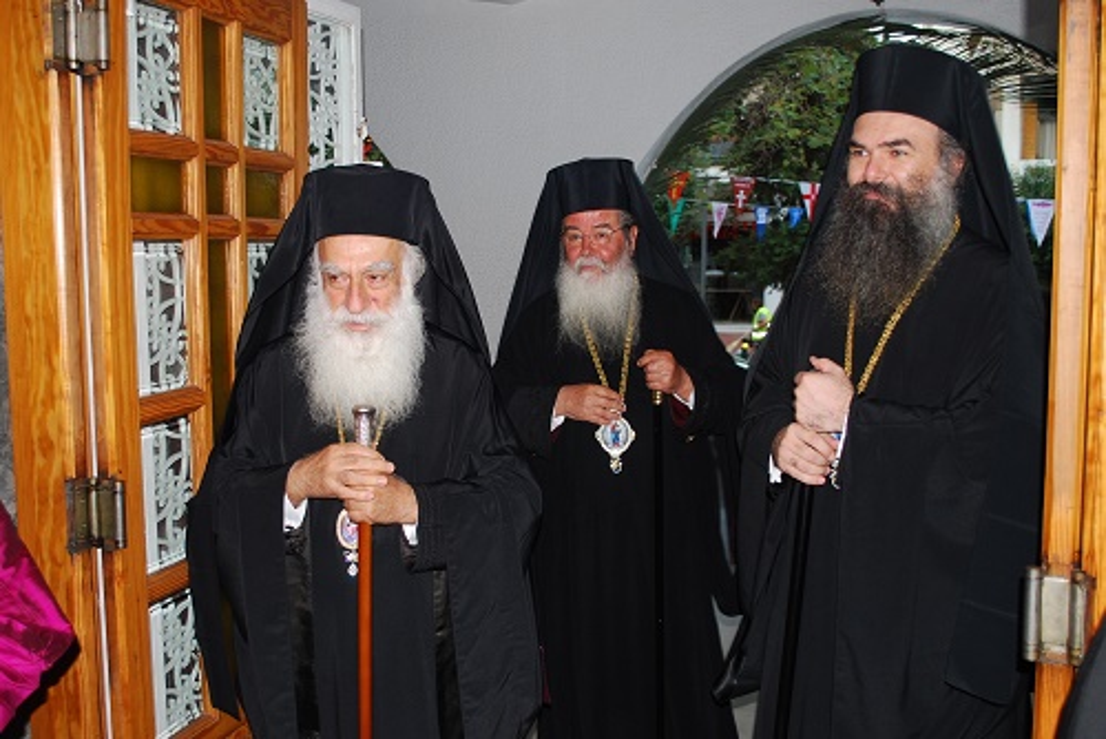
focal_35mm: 33
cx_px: 553
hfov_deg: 57.2
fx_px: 1014
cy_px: 370
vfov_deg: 40.0
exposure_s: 1/60
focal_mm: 22
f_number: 4
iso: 200
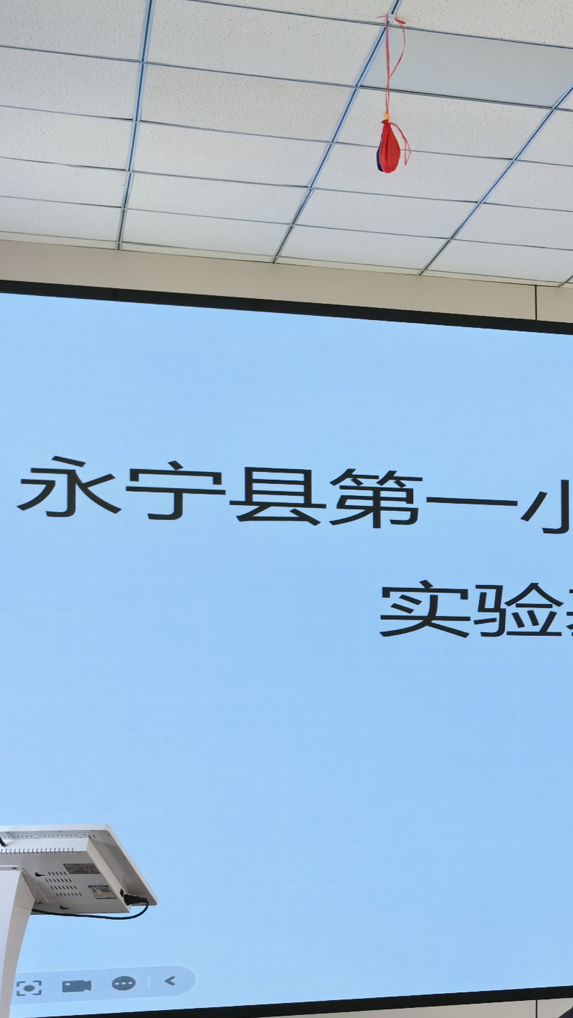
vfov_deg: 28.1
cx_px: 843
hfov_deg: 15.0
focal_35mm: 75
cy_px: 677
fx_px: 2026
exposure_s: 1/100
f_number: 2
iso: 50
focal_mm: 6.35
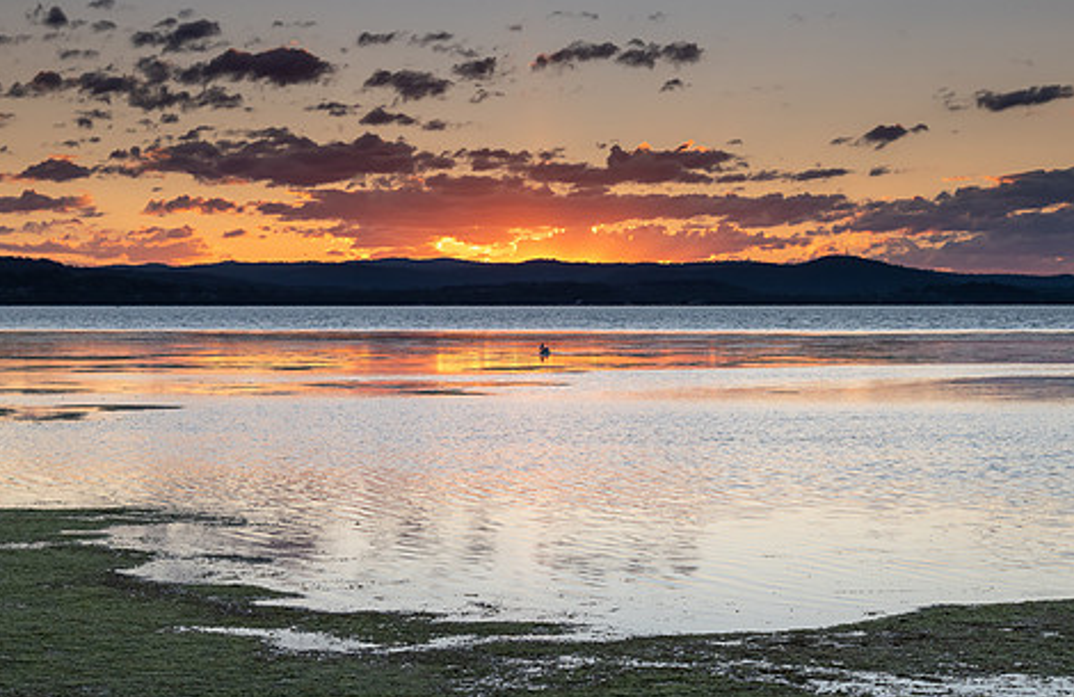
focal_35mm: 85
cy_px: 316
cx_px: 601
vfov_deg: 15.8
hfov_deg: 24.1
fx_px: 2515
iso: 400
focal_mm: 65
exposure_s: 1/80
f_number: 8
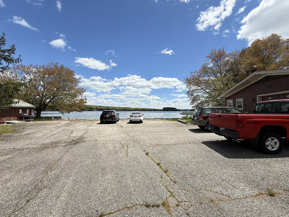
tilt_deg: +1.6
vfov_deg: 85.7
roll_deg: -0.4
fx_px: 117
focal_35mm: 14
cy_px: 108
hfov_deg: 102.1
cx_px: 144
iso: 50
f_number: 2.2
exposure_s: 1/2410
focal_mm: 2.22
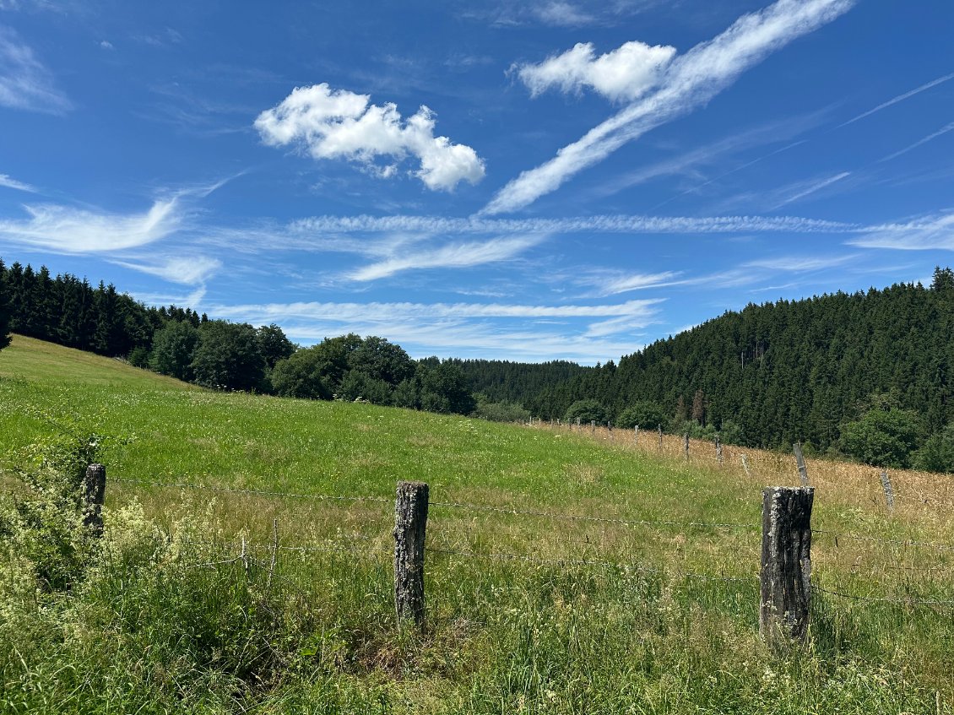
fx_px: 661
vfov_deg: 56.8
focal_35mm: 24
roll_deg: +0.5
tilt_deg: +2.7
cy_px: 358
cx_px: 477
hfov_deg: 71.6
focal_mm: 6.86
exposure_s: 1/5525
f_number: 1.78
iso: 80
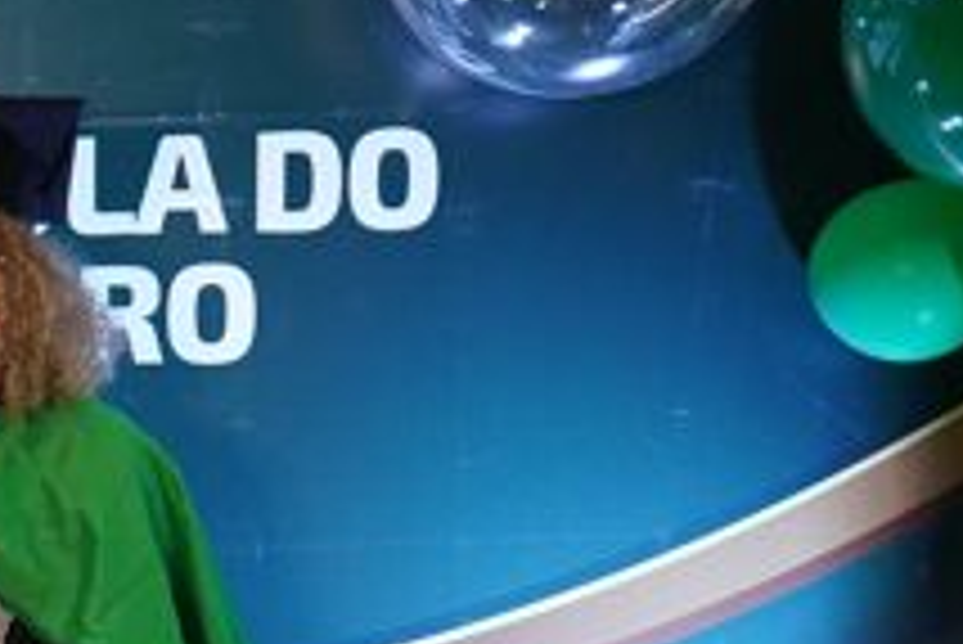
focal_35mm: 84
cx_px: -302
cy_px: 653
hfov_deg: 21.7
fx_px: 2248
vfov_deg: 16.0
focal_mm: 30
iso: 1600
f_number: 4
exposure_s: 1/100
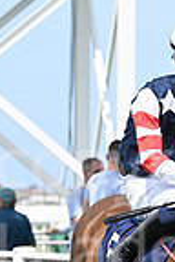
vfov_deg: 4.4
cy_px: 264
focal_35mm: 470
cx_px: 201
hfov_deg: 2.9
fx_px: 3427
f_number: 5.6
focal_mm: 150
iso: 400
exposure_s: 1/1600
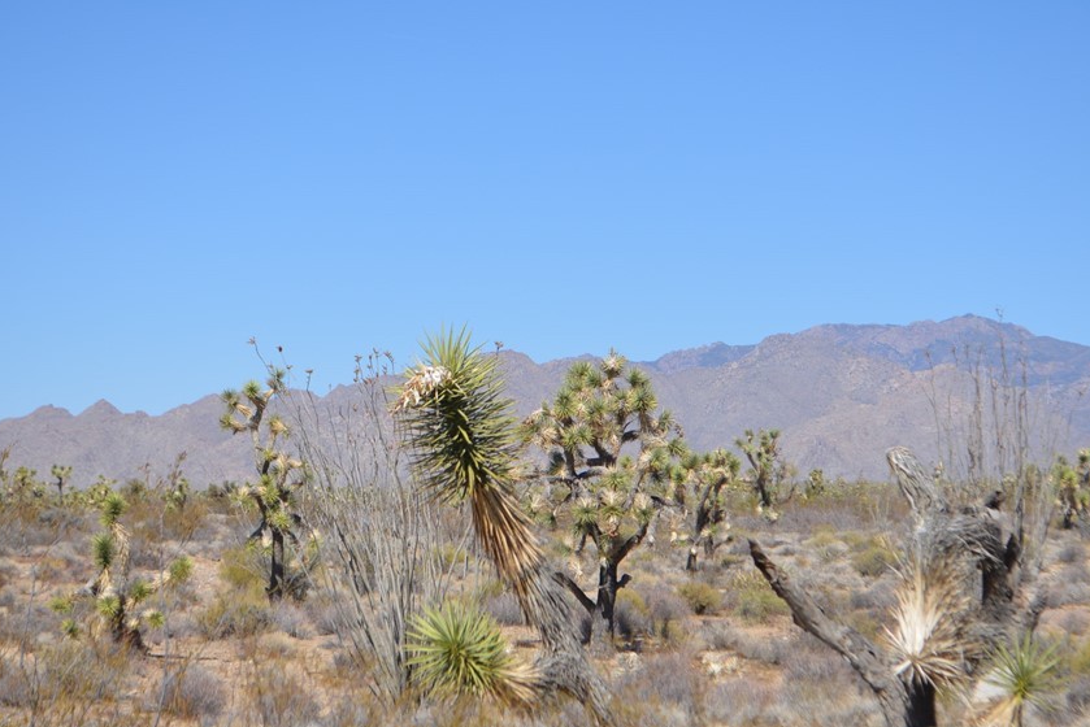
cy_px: 437
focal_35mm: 107
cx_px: 579
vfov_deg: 12.8
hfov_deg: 19.2
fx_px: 3230
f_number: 7.1
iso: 400
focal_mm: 55
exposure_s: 1/2000
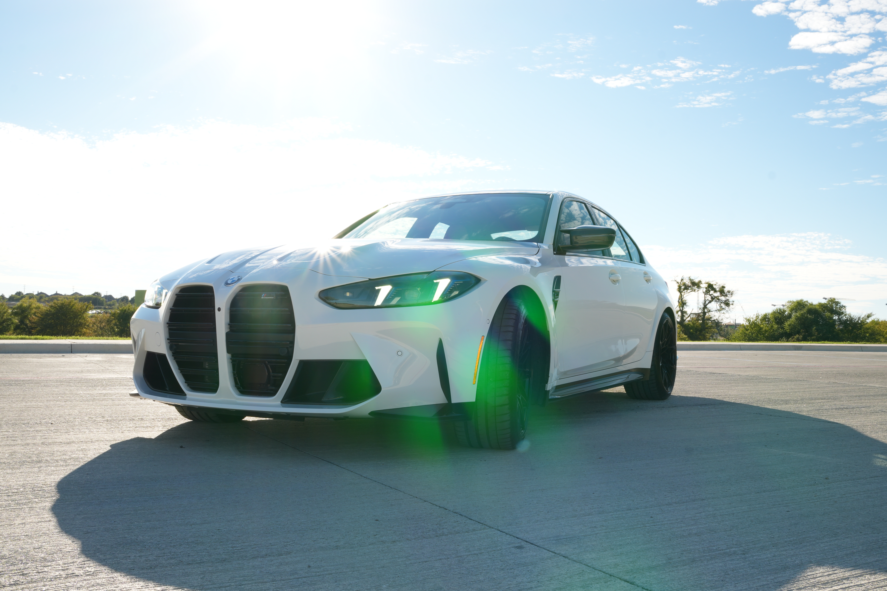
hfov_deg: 57.7
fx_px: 806
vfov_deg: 40.3
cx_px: 444
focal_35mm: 33
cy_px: 296
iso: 100
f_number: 14
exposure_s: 1/25
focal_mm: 21.8
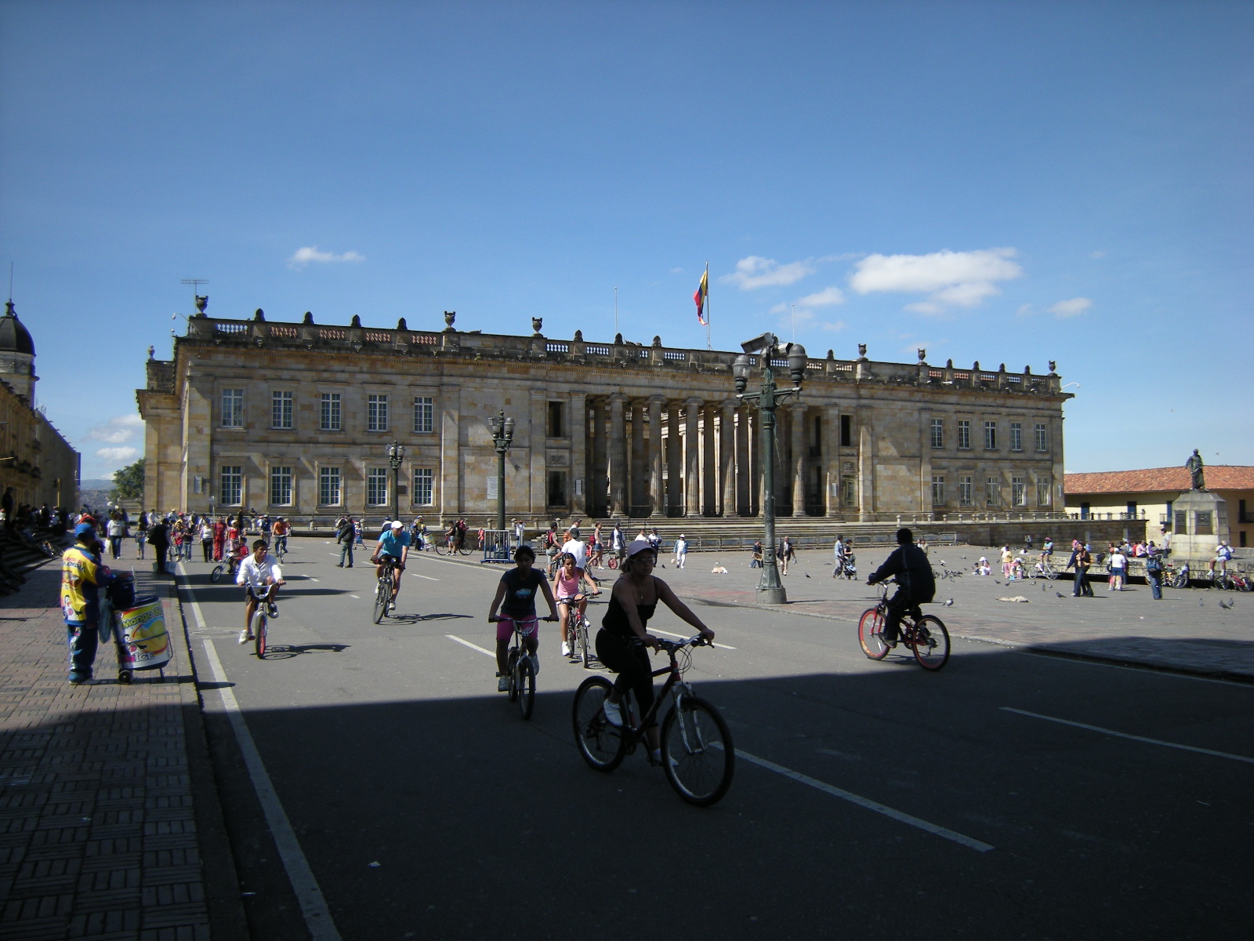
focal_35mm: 28
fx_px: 1014
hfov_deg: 63.4
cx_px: 627
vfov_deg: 49.7
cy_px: 470
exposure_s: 1/245
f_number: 5.6
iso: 64
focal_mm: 4.7
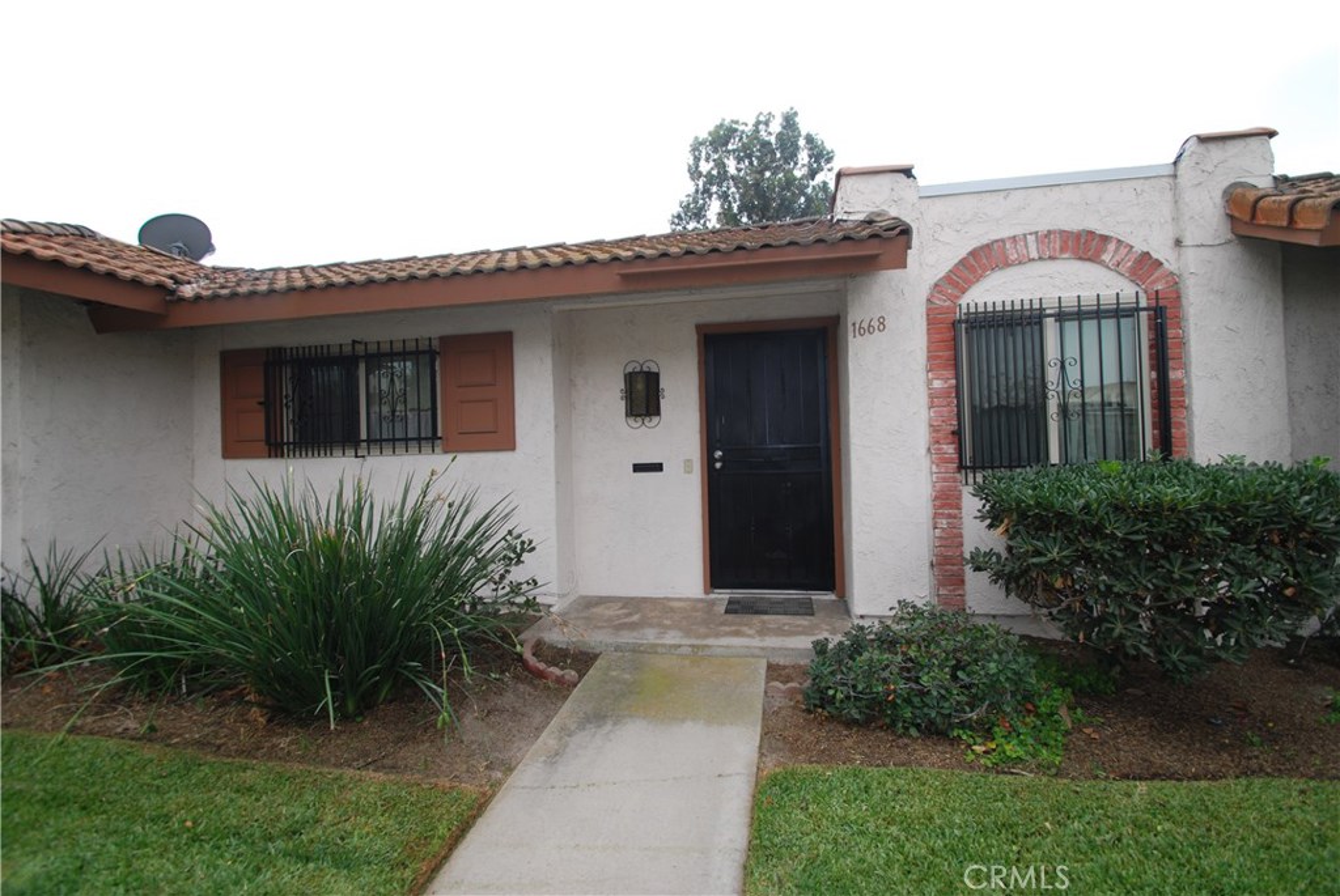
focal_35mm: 15
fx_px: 559
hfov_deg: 100.3
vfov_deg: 77.5
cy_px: 448
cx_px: 670
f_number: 7.1
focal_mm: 10
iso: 100
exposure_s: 1/160
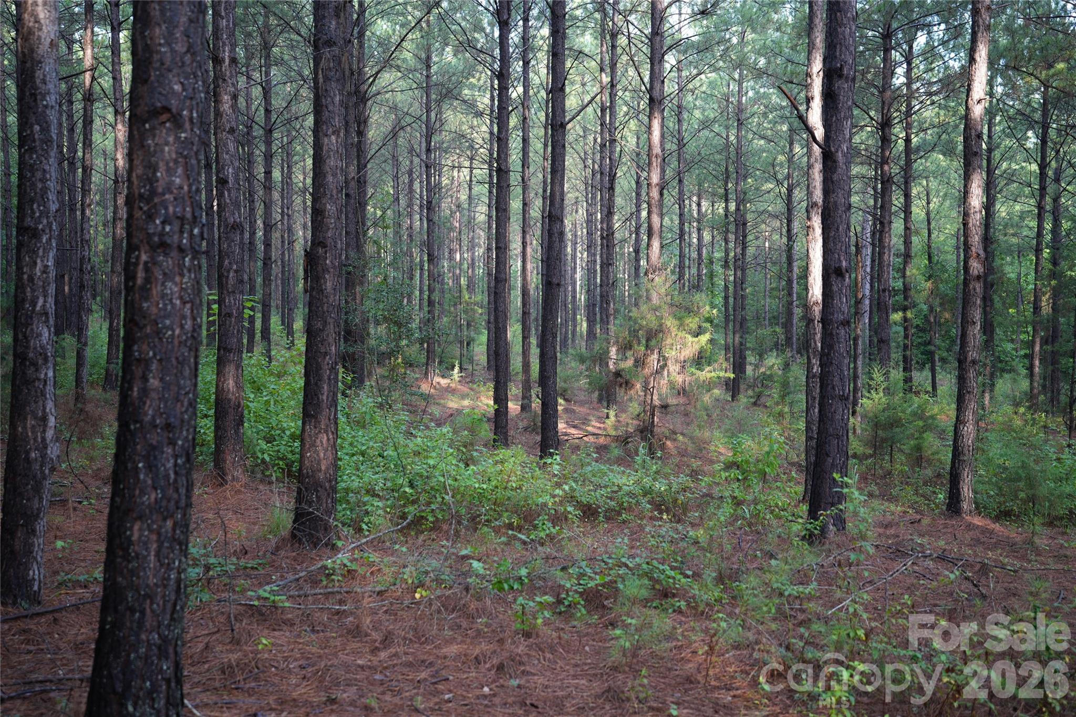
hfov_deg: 54.4
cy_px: 358
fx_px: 1046
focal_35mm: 35
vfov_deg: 37.8
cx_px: 538
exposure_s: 1/40
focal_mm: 35
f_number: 2.8
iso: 160
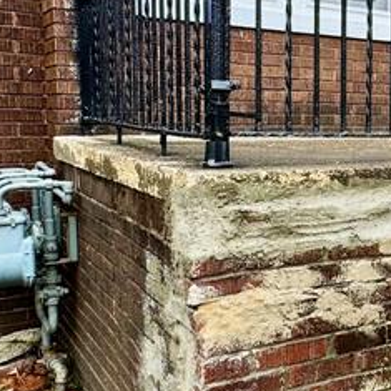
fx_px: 690
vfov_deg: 31.6
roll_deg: -2.0
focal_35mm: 54
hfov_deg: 25.3
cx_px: 559
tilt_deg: -5.2
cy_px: 173
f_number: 2.2
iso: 50
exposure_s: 1/99
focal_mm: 2.22
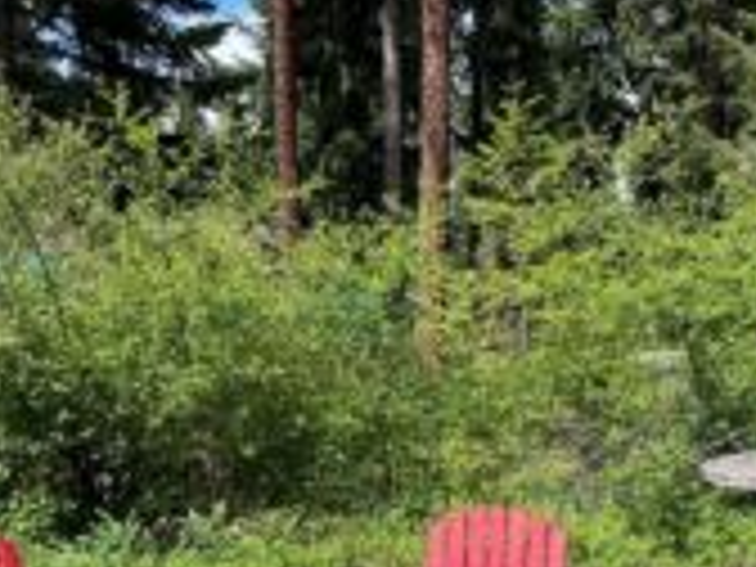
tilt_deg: -8.9
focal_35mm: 62
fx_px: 1354
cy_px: 567
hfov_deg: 31.0
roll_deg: +1.1
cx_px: 495
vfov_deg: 22.7
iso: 32
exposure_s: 1/2506
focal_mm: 4.2
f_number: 1.6
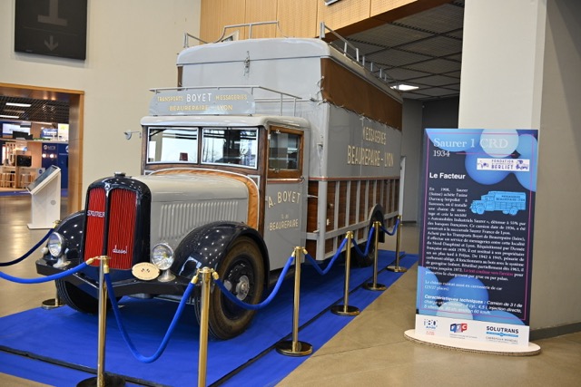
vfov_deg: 40.0
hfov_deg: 57.2
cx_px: 290
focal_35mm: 33
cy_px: 194
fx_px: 533
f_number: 4.5
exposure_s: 1/80
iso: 640
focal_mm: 33
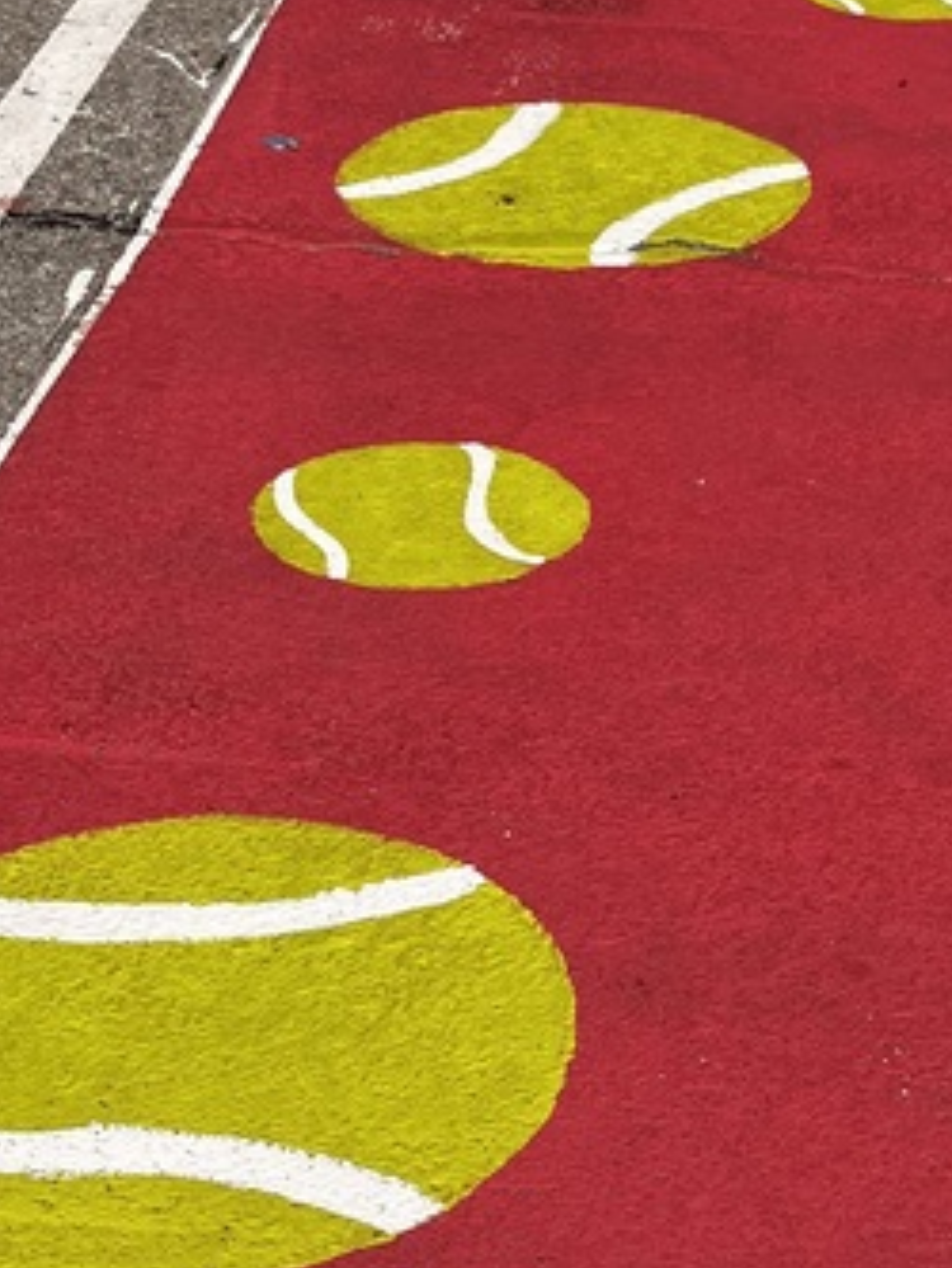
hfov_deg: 18.2
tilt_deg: -34.3
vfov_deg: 24.3
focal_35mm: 80
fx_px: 2932
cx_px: 849
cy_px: 845
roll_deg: -1.1
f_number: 1.6
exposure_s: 1/9901
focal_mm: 5.1
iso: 50
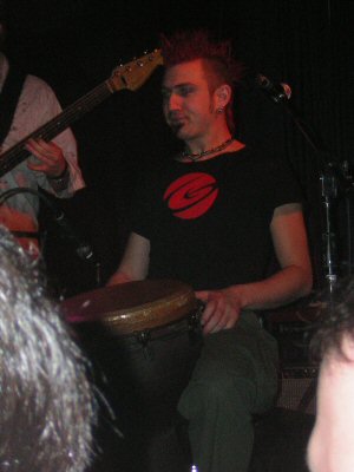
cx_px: 177
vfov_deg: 18.2
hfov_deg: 13.7
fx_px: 1473
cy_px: 236
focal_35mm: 108
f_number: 4.7
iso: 200
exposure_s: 1/60.1
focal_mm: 14.1
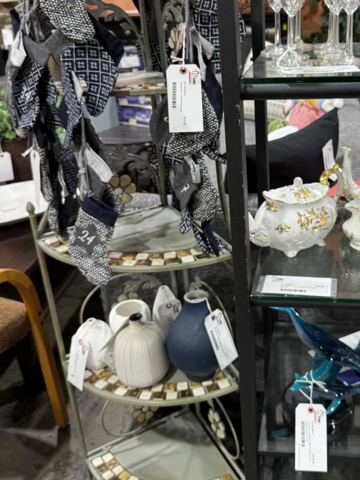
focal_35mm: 38
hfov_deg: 37.0
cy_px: 190
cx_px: 258
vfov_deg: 48.7
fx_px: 527
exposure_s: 1/60
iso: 160
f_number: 1.78
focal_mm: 6.76
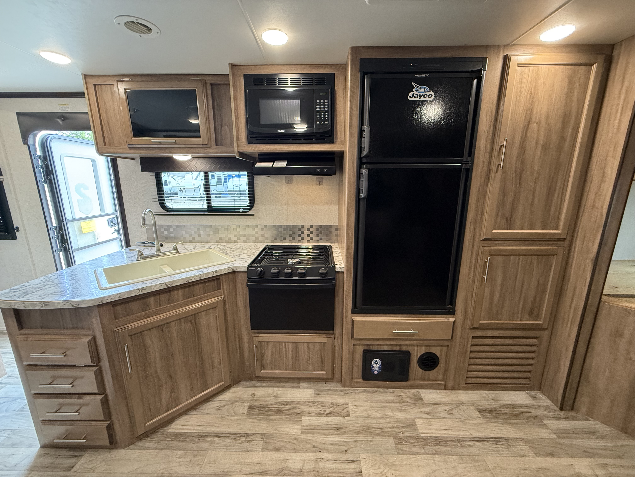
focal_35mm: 14
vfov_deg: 85.7
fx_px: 257
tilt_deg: -11.9
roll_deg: +0.2
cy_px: 238
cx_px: 318
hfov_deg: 102.1
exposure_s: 1/60
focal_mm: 2.22
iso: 400
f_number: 2.2
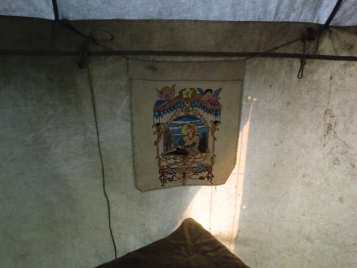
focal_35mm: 31
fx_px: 320
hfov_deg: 58.4
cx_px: 178
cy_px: 134
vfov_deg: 45.4
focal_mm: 5.58
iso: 400
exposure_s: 1/13
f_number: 2.8
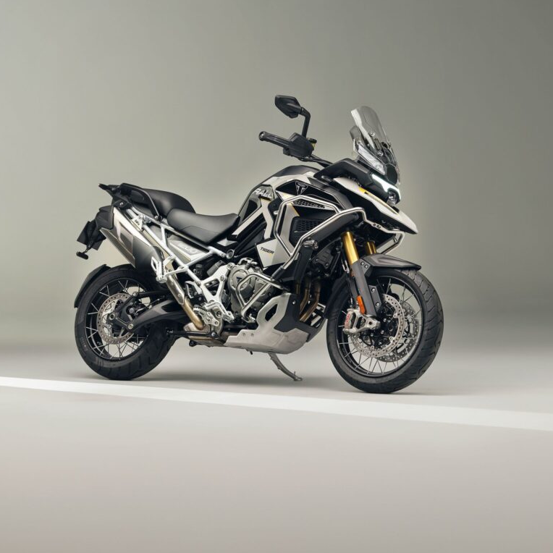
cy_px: 276
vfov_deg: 16.9
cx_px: 260
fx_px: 1862
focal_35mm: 103
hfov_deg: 16.9
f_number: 8
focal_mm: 110
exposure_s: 1.5
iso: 160
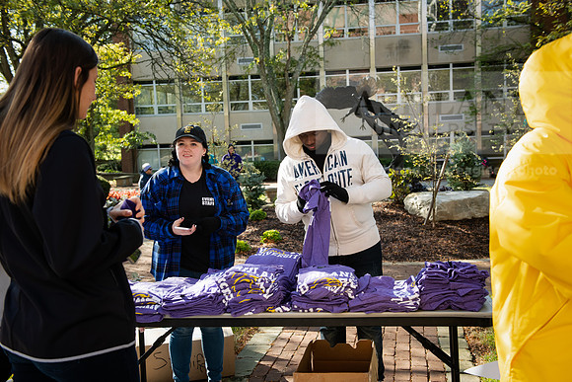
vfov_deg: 35.1
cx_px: 286
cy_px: 191
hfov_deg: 50.7
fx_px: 604
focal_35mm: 38
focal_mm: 38
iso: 400
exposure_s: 1/400
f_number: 5
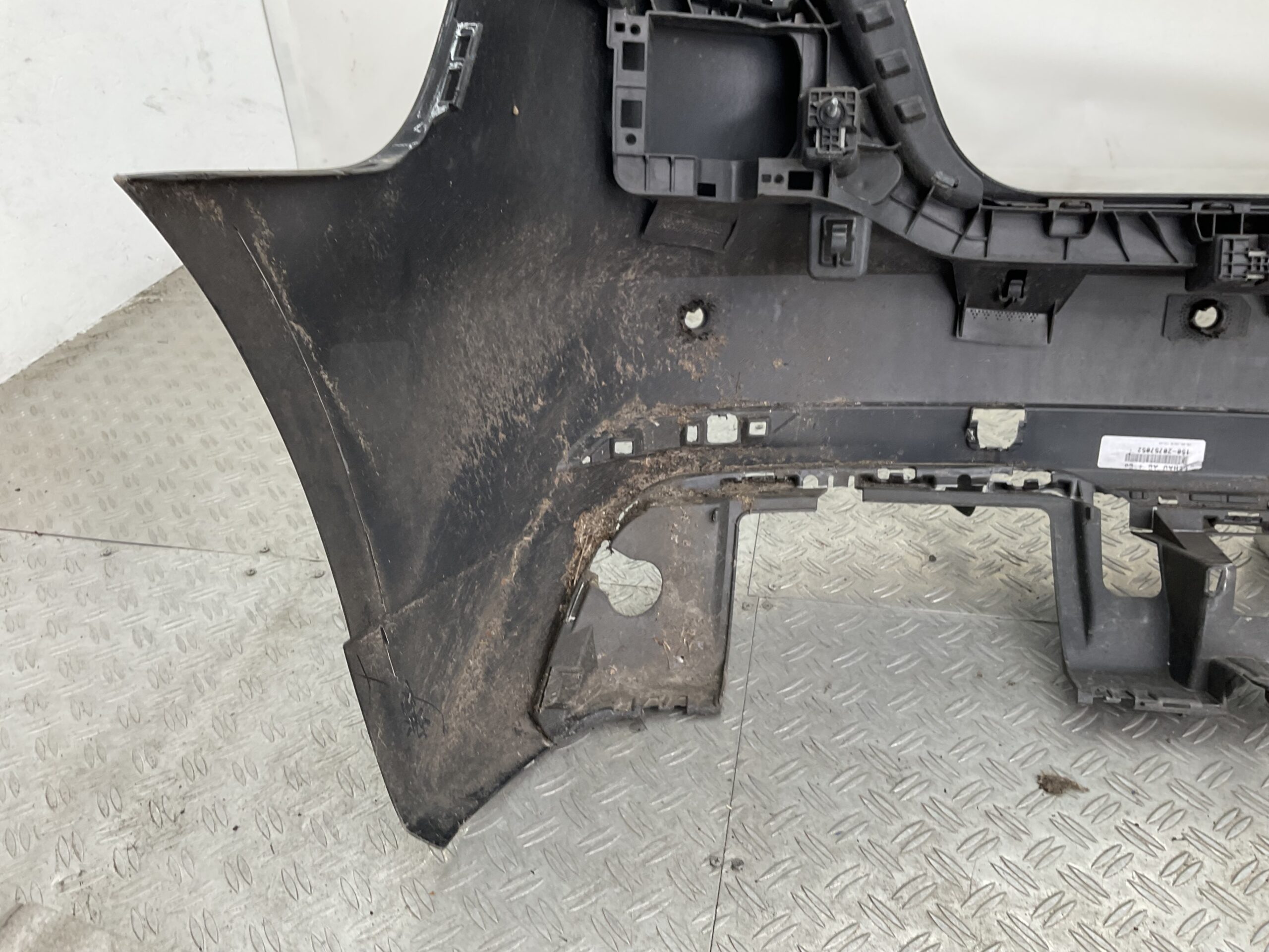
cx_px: 634
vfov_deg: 48.2
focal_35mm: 29
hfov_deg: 61.7
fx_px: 1063
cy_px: 476
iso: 20
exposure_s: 1/120
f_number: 1.8
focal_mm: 3
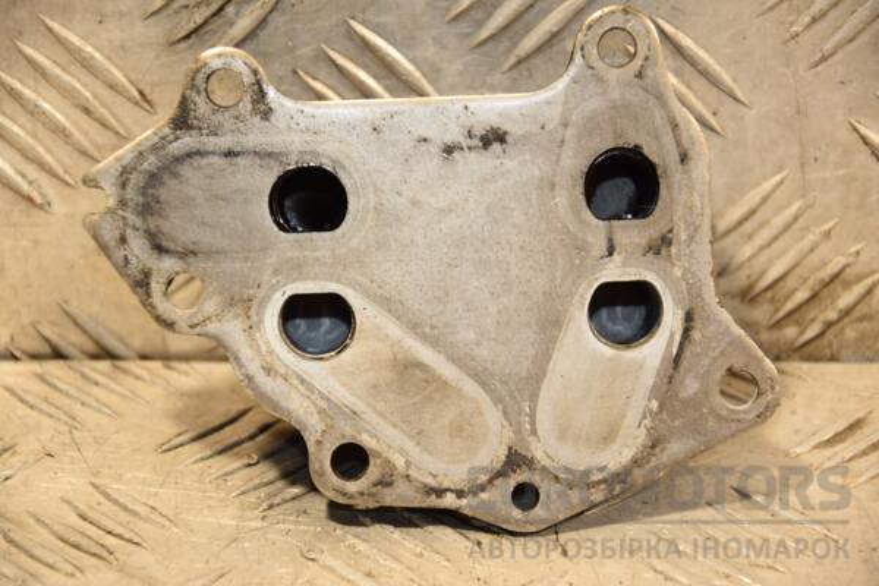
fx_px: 3845
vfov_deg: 8.7
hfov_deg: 13.0
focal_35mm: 158
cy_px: 293
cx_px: 440
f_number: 5.6
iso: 800
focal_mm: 105
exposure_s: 1/125
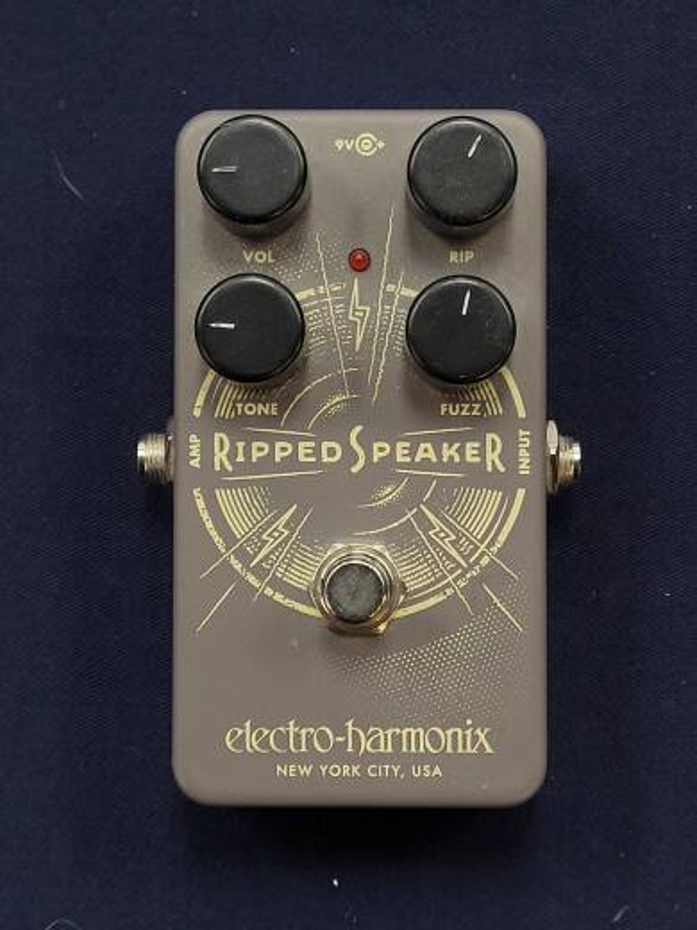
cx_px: 348
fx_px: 698
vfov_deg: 67.3
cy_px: 465
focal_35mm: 26
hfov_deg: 53.1
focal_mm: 5.4
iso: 200
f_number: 1.8
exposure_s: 1/120
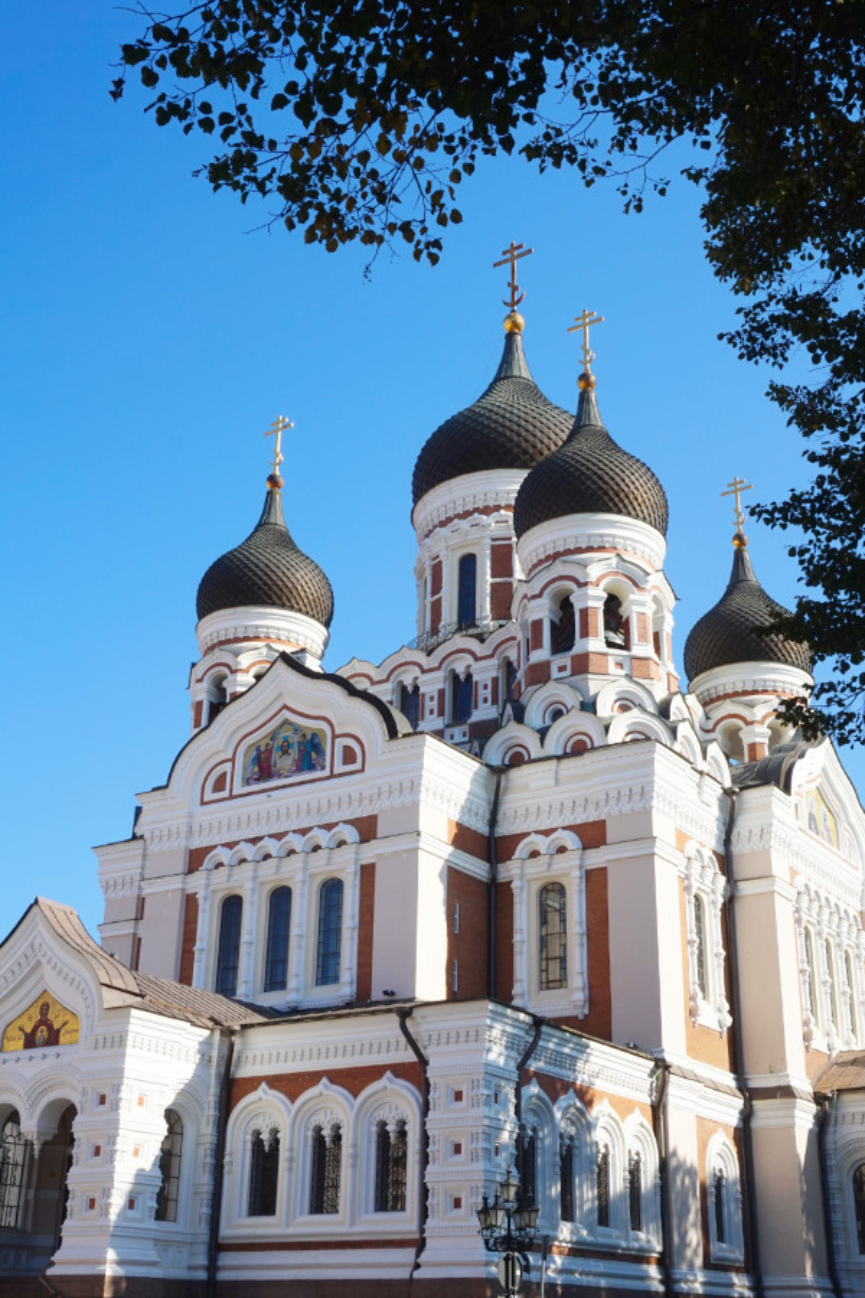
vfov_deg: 49.6
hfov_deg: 34.2
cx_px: 432
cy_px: 649
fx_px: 1406
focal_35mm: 39
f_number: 14
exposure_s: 1/100
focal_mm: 26
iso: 100
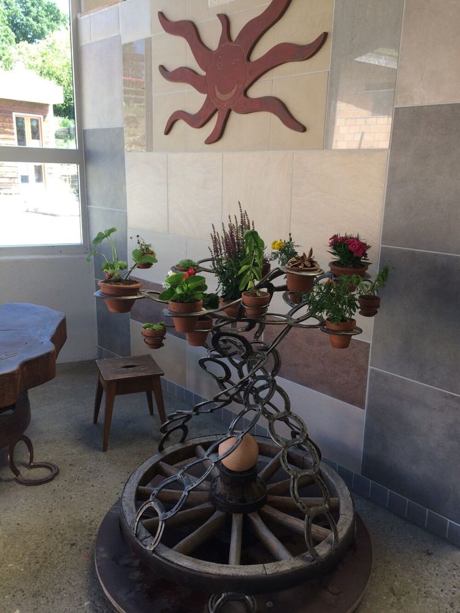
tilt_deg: -17.3
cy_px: 306
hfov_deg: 48.2
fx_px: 514
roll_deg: -1.8
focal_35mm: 29
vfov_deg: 61.7
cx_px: 230
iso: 40
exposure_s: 1/100
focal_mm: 4.15
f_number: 2.2
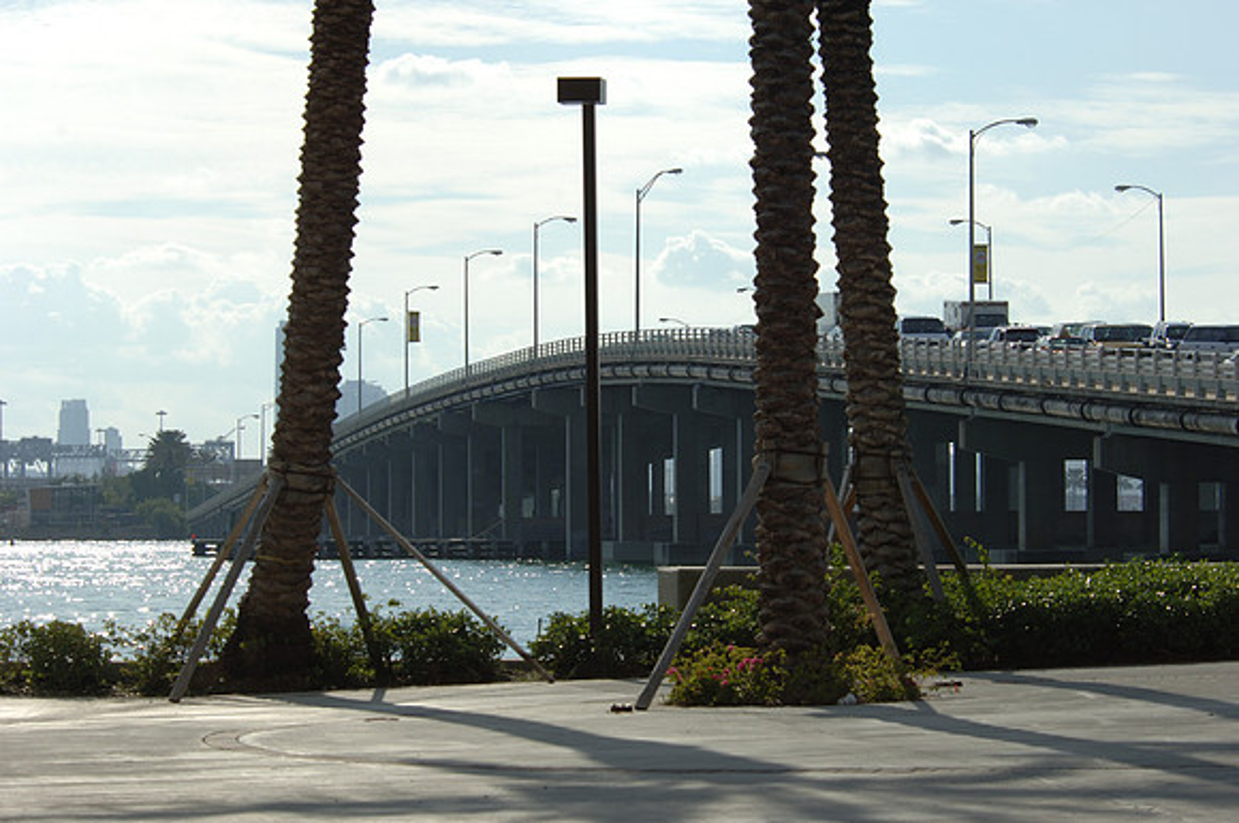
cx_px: 620
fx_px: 4434
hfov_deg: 15.9
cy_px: 412
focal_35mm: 129
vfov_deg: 10.6
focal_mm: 86
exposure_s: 1/350
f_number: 9.5
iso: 100
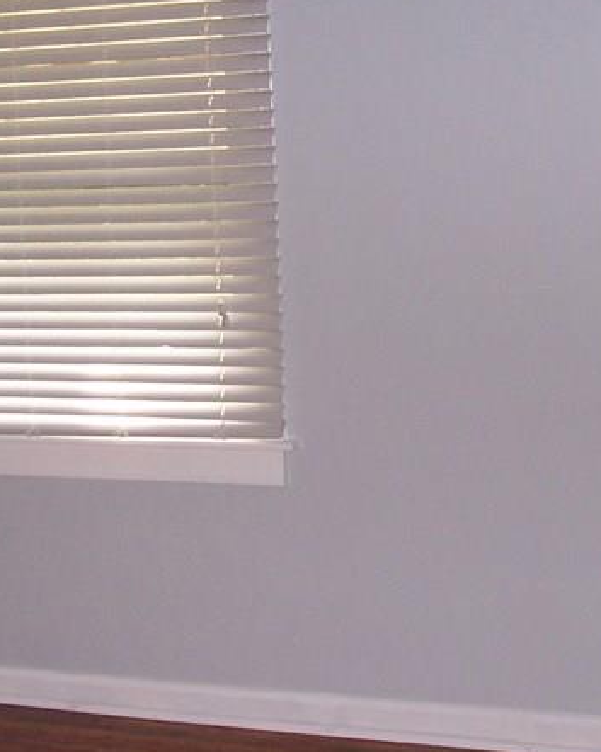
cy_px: 306
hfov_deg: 17.7
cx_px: 129
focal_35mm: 86
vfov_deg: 22.2
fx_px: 1914
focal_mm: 6.3
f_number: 2.8
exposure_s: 1/60
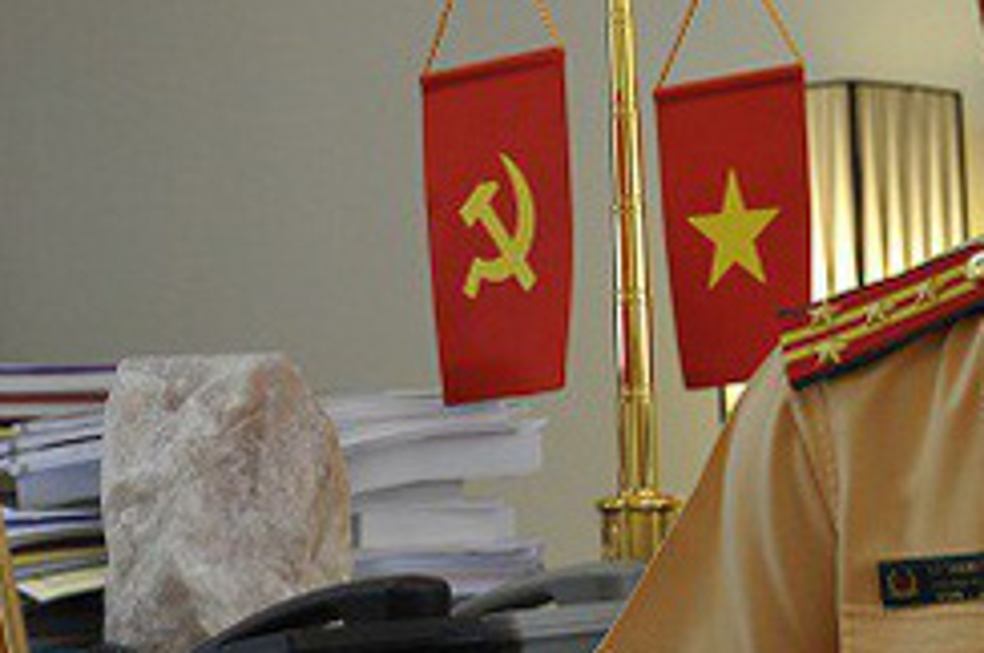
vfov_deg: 10.9
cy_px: 324
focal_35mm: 126
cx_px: 1149
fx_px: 3439
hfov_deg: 15.7
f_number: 5
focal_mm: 48
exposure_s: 1/60
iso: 800
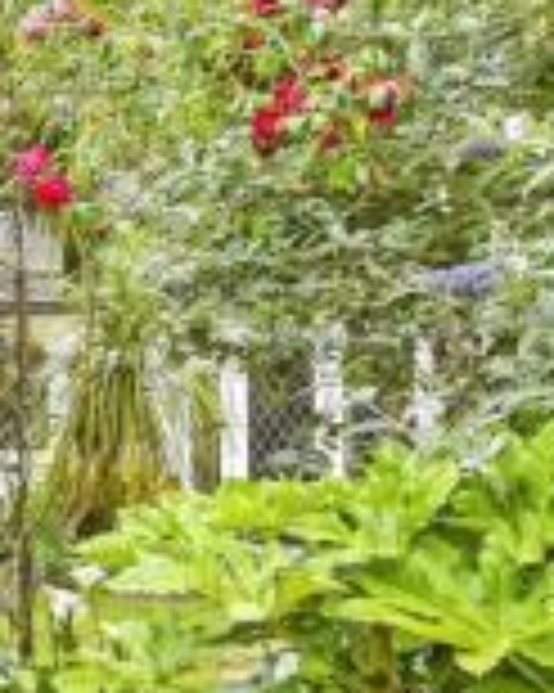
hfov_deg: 19.5
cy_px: 403
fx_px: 1251
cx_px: -405
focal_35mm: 61
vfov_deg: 30.9
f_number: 8
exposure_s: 1/20
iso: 200
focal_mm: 14
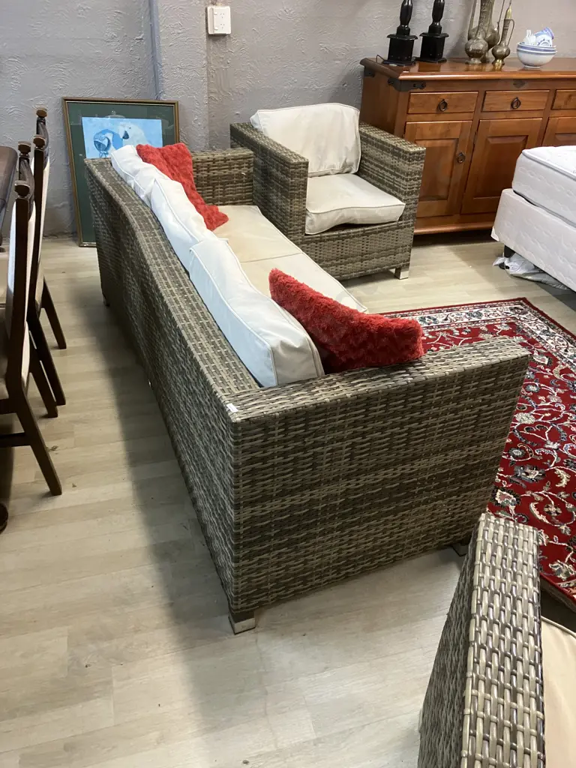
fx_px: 621
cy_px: 384
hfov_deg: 49.7
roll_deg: -2.5
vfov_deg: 63.4
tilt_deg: -32.8
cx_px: 288
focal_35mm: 28
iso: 200
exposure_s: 1/50
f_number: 1.8
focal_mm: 3.99
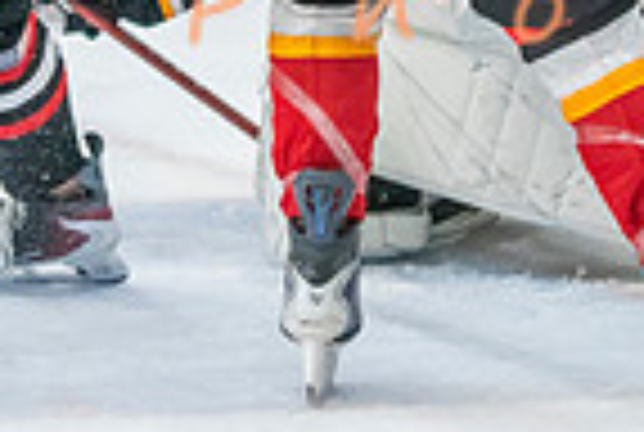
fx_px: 10074
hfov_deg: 3.7
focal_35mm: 562
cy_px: -209
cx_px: 341
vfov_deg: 2.5
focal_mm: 100
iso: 2000
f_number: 3.2
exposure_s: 1/640
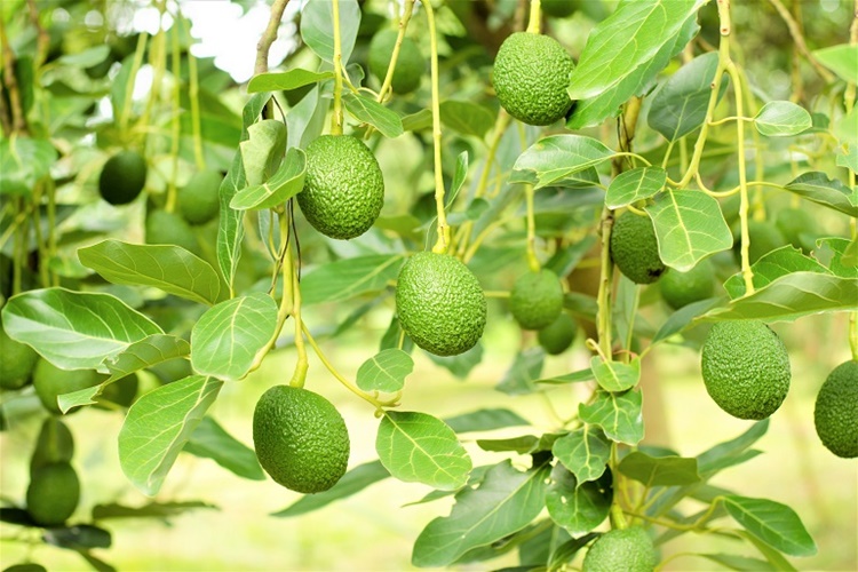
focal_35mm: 75
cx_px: 429
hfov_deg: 27.0
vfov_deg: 18.2
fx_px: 1787
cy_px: 286
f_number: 4
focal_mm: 50
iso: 160
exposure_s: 1/60
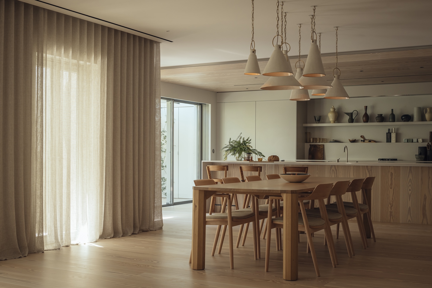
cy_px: 144
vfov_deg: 29.9
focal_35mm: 45
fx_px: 540
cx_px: 216
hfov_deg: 43.6
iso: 400
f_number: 8
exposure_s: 1/20
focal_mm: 45
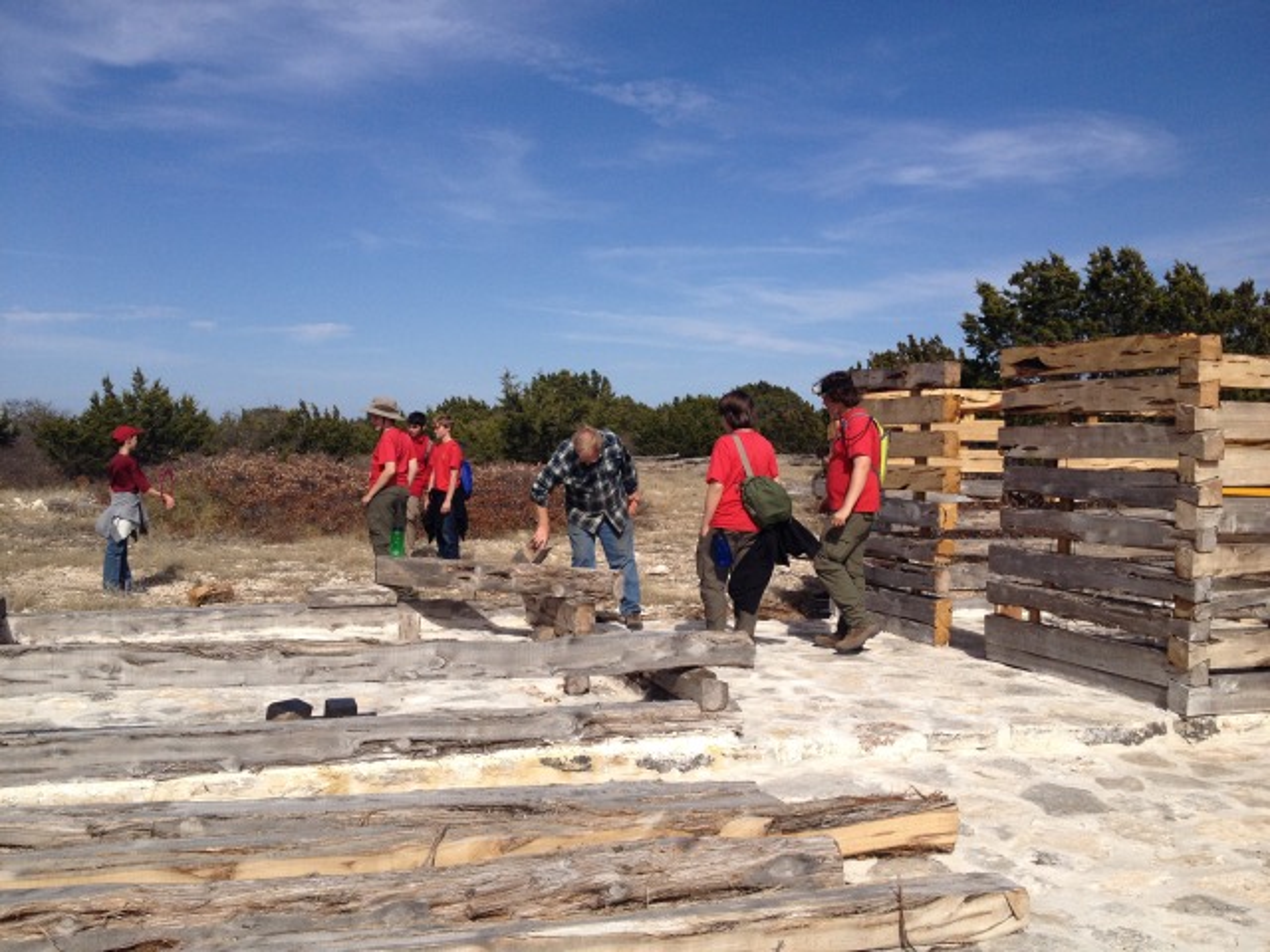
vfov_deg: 40.7
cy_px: 476
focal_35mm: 35
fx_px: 1284
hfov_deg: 52.6
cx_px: 635
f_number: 2.4
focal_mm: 4.28
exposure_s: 1/2907
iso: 50
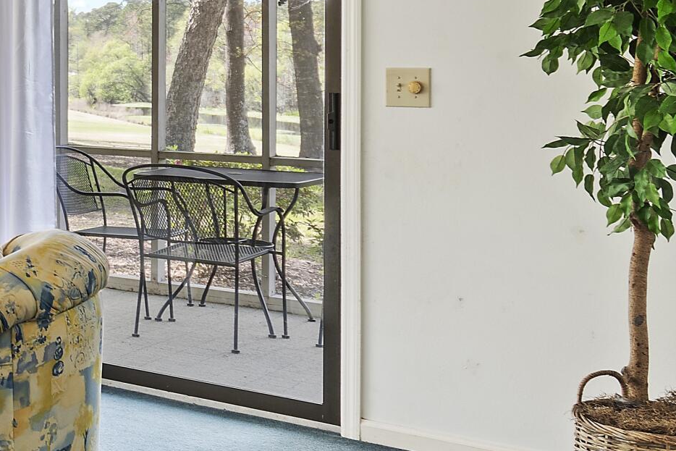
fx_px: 1146
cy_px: 87
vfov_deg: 22.0
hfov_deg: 24.4
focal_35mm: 61
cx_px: -376
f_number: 5
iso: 100
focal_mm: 13
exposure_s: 1/6
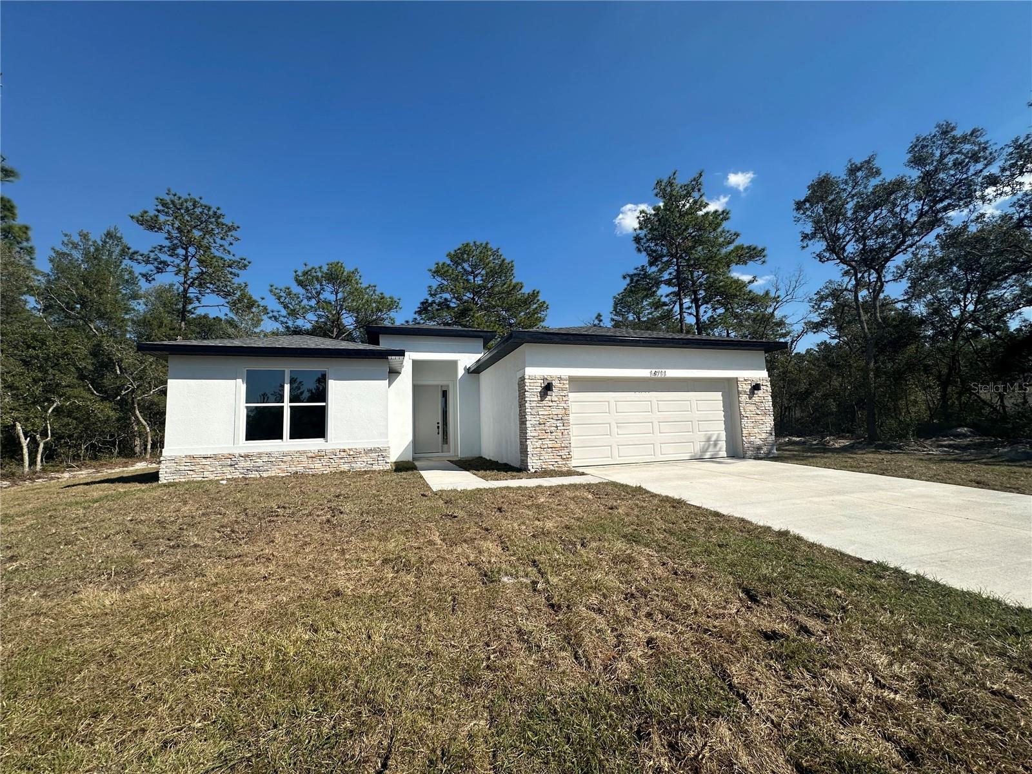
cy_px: 387
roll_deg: +2.6
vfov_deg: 85.7
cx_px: 516
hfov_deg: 102.1
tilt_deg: +7.0
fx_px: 417
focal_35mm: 14
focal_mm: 2.22
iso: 50
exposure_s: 1/3509
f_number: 2.2
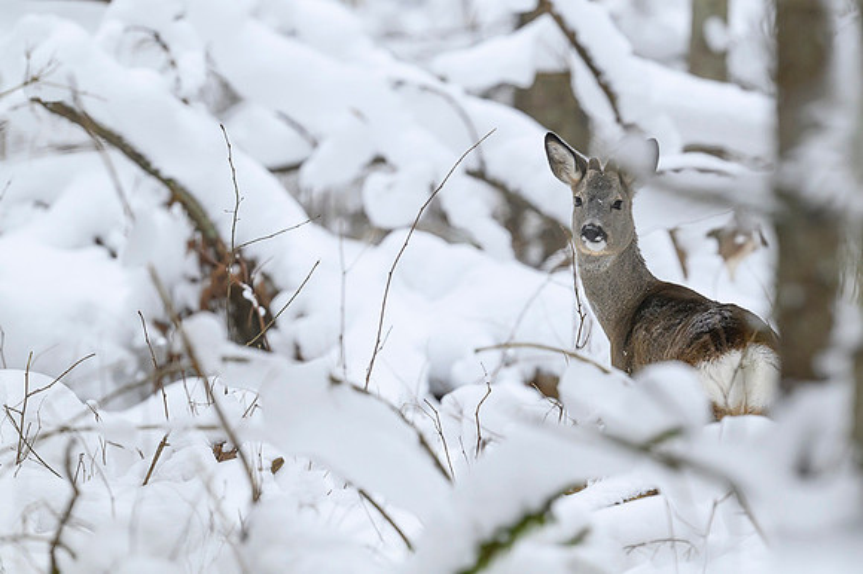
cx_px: 587
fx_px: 13514
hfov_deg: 3.7
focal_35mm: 564
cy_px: 169
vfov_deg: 2.4
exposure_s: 1/640
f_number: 4
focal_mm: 400
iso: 2000
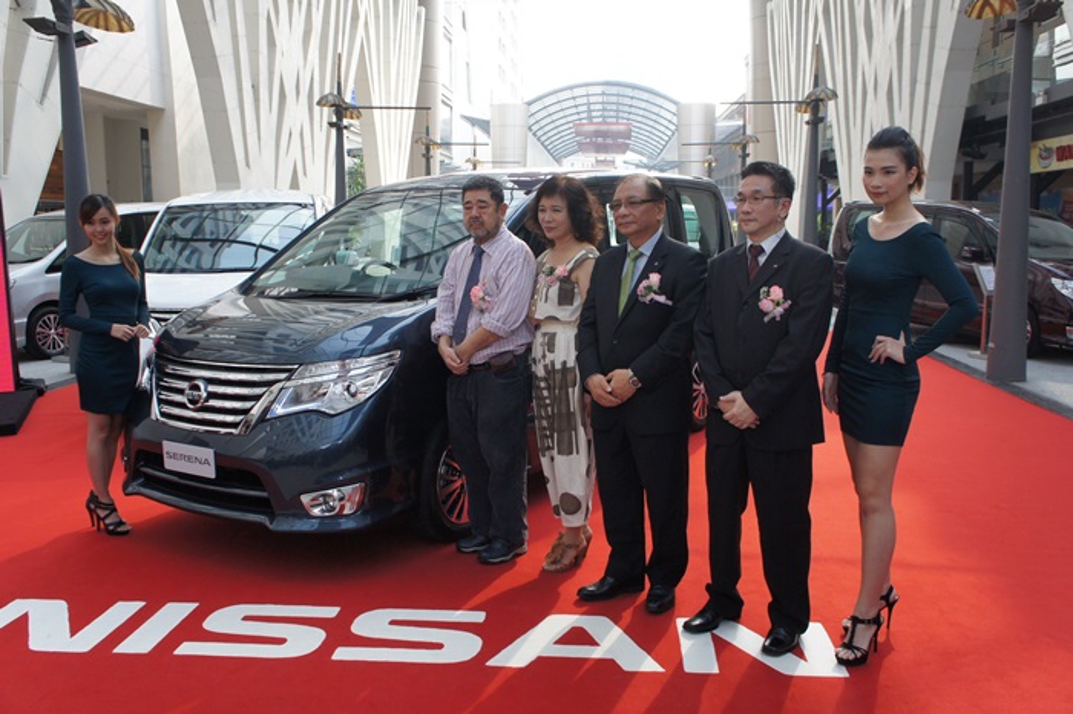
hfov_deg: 62.0
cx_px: 536
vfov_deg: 43.6
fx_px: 894
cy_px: 357
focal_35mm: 30
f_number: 5.6
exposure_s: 1/250
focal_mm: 20
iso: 640
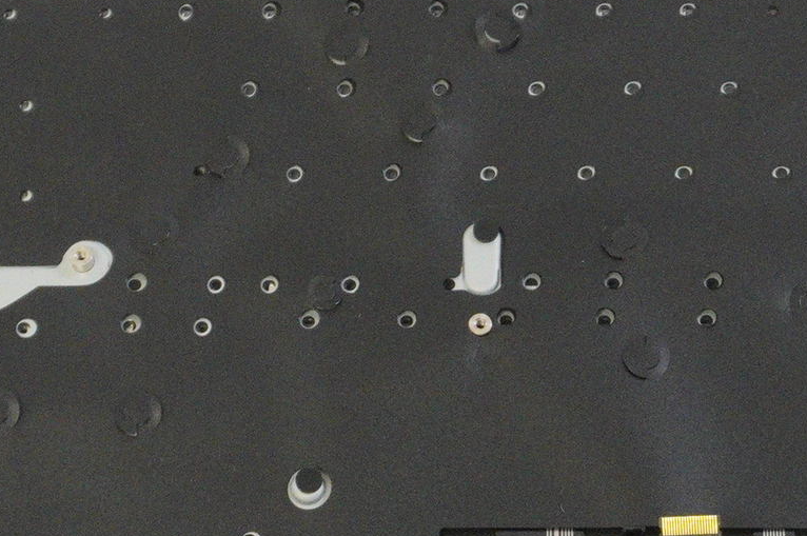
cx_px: 551
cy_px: 396
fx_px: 2522
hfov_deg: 18.1
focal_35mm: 113
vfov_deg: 12.1
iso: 5000
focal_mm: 23
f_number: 5.6
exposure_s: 1/250
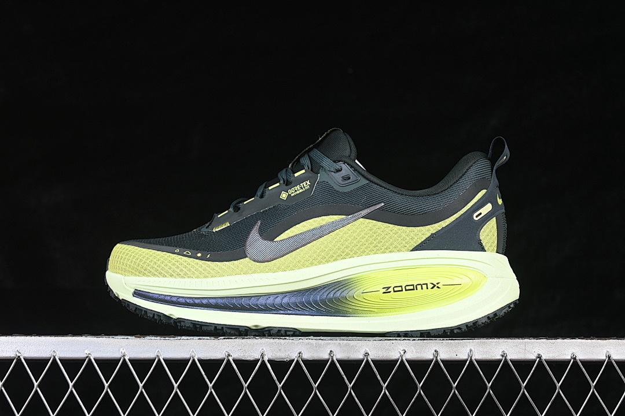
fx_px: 1302
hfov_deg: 27.0
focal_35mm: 75
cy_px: 208
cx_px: 312
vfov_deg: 18.2
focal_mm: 50
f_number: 6.3
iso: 160
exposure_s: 1/60
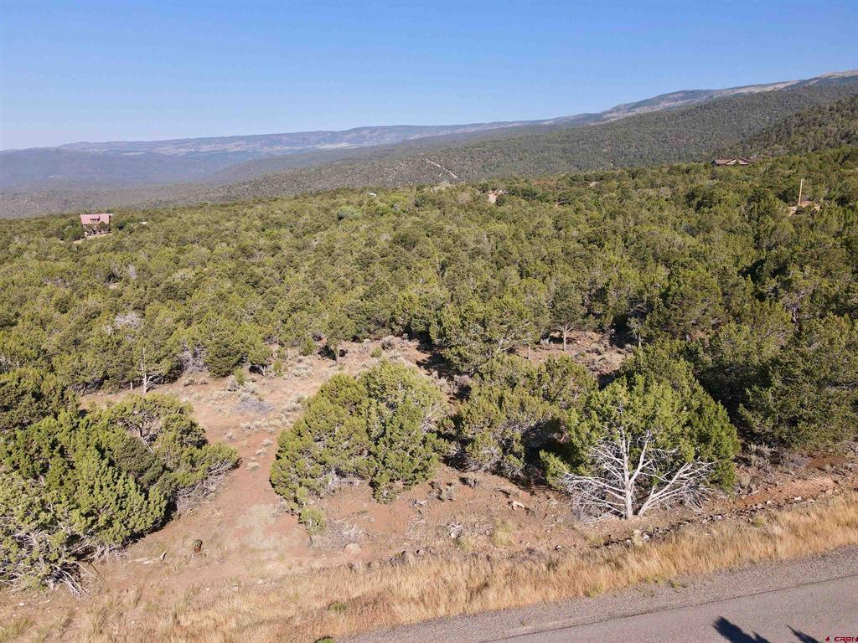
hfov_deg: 71.6
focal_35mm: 24
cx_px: 429
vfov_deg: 56.8
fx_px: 595
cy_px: 322
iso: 110
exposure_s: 1/50
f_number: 2.8
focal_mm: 4.5
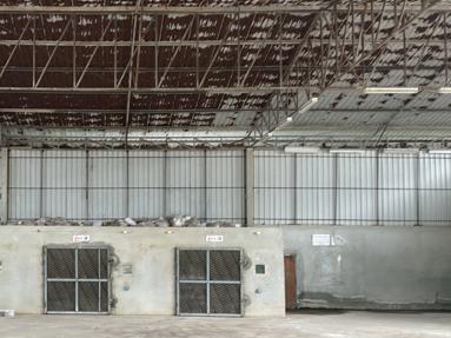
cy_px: 224
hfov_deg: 37.0
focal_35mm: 50
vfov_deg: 28.9
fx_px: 651
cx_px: 97
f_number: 1.8
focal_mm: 3
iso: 40
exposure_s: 1/120
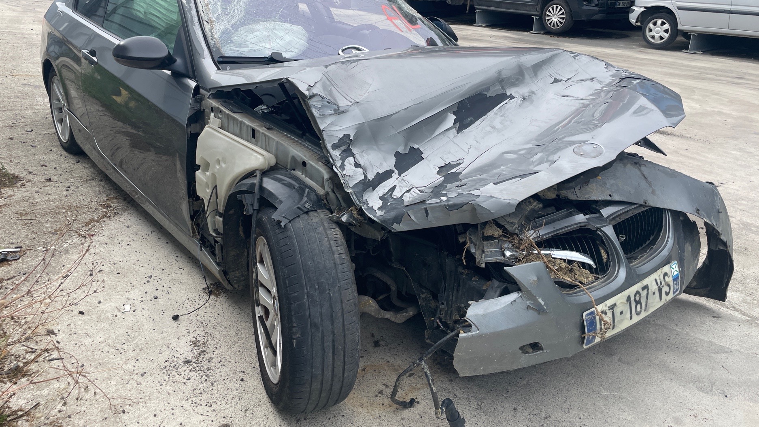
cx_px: 383
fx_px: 584
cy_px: 155
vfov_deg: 39.9
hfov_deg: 66.1
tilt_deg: -13.8
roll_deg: -1.0
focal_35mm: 29
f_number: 1.6
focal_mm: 4.2
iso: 32
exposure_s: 1/1182
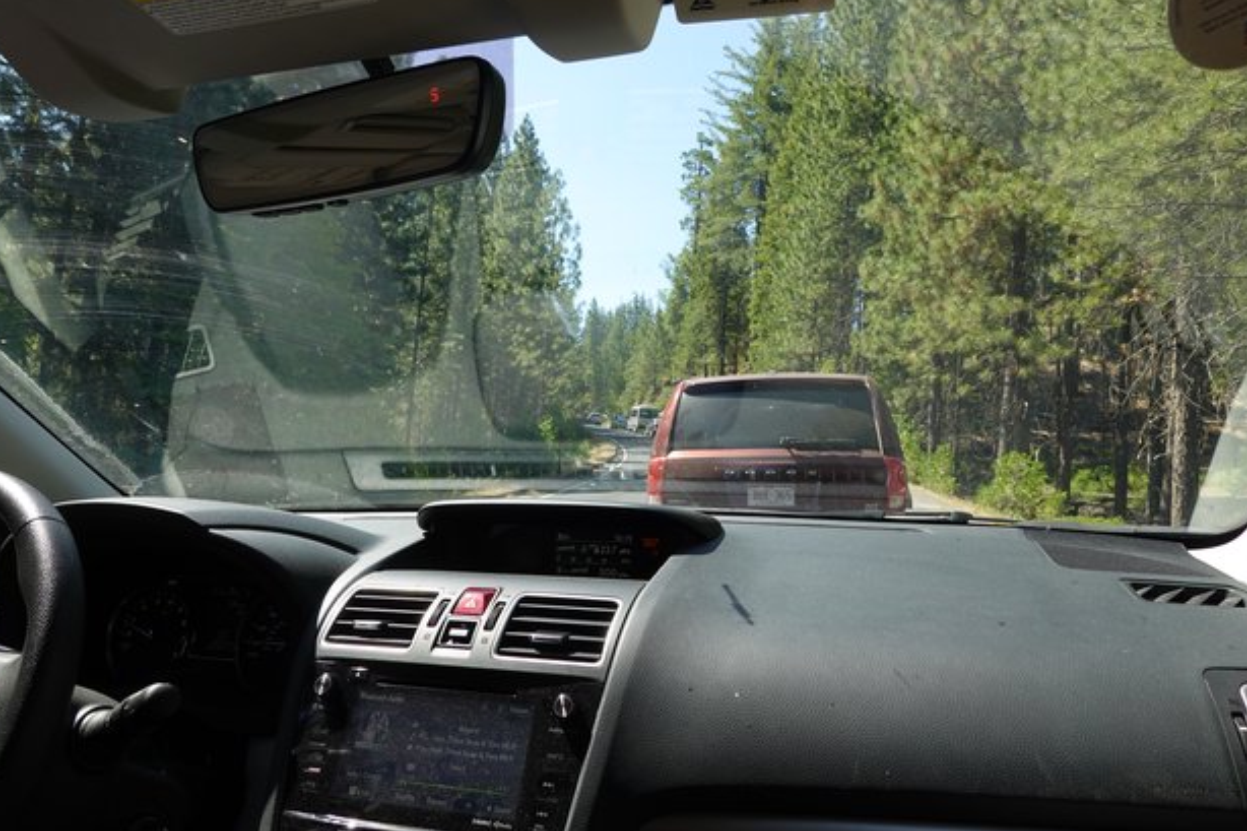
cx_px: 624
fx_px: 866
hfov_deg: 71.5
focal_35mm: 25
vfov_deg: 51.3
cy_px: 419
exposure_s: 1/200
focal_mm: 9
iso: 100
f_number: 4.5
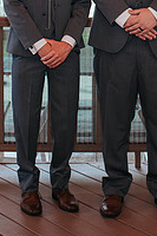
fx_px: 773
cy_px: 0
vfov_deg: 17.0
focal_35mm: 118
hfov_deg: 11.6
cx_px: 122
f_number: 3.2
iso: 250
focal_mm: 35
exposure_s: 1/200
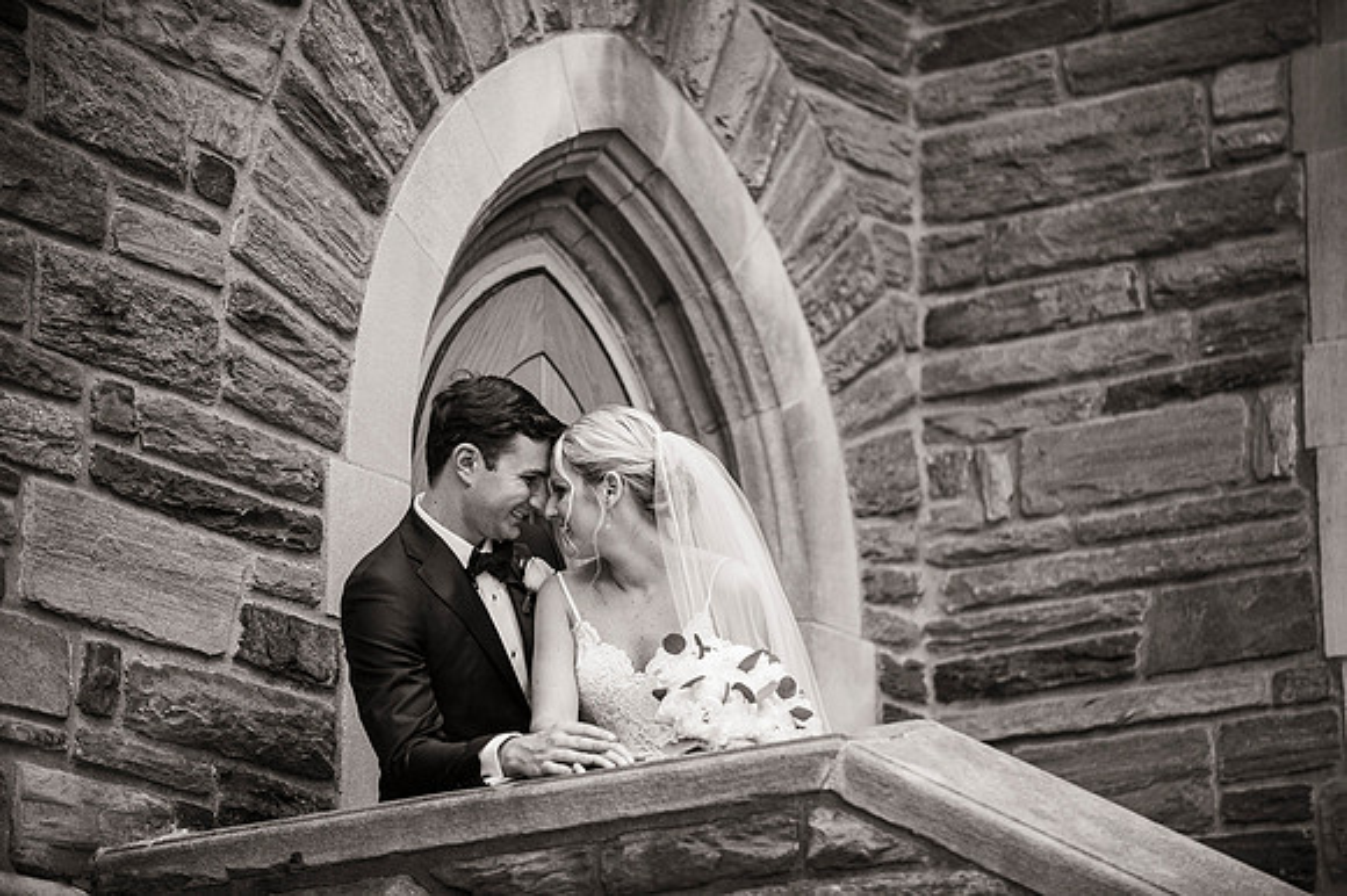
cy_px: 448
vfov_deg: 9.1
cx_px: 674
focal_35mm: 150
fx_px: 5609
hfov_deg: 13.7
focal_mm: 150
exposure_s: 1/5000
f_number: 2.8
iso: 1600
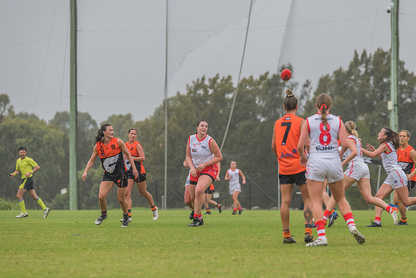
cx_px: 205
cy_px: 139
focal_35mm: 280
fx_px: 3235
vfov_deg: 4.9
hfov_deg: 7.4
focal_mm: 270
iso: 800
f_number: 6.3
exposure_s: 1/2000
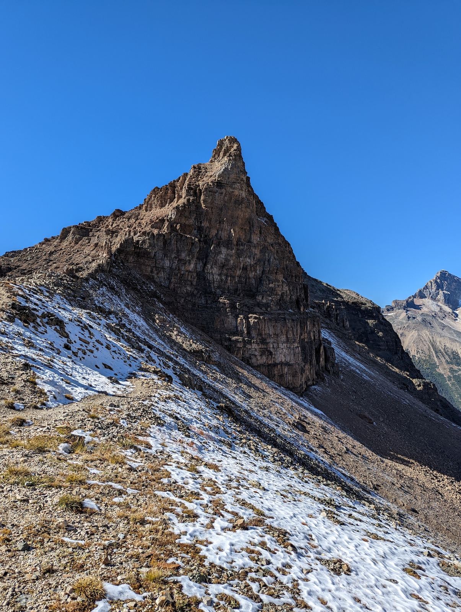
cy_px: 306
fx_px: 425
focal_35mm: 24
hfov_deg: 56.9
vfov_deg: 71.5
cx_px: 230
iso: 41
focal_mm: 6.81
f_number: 1.85
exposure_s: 1/2262
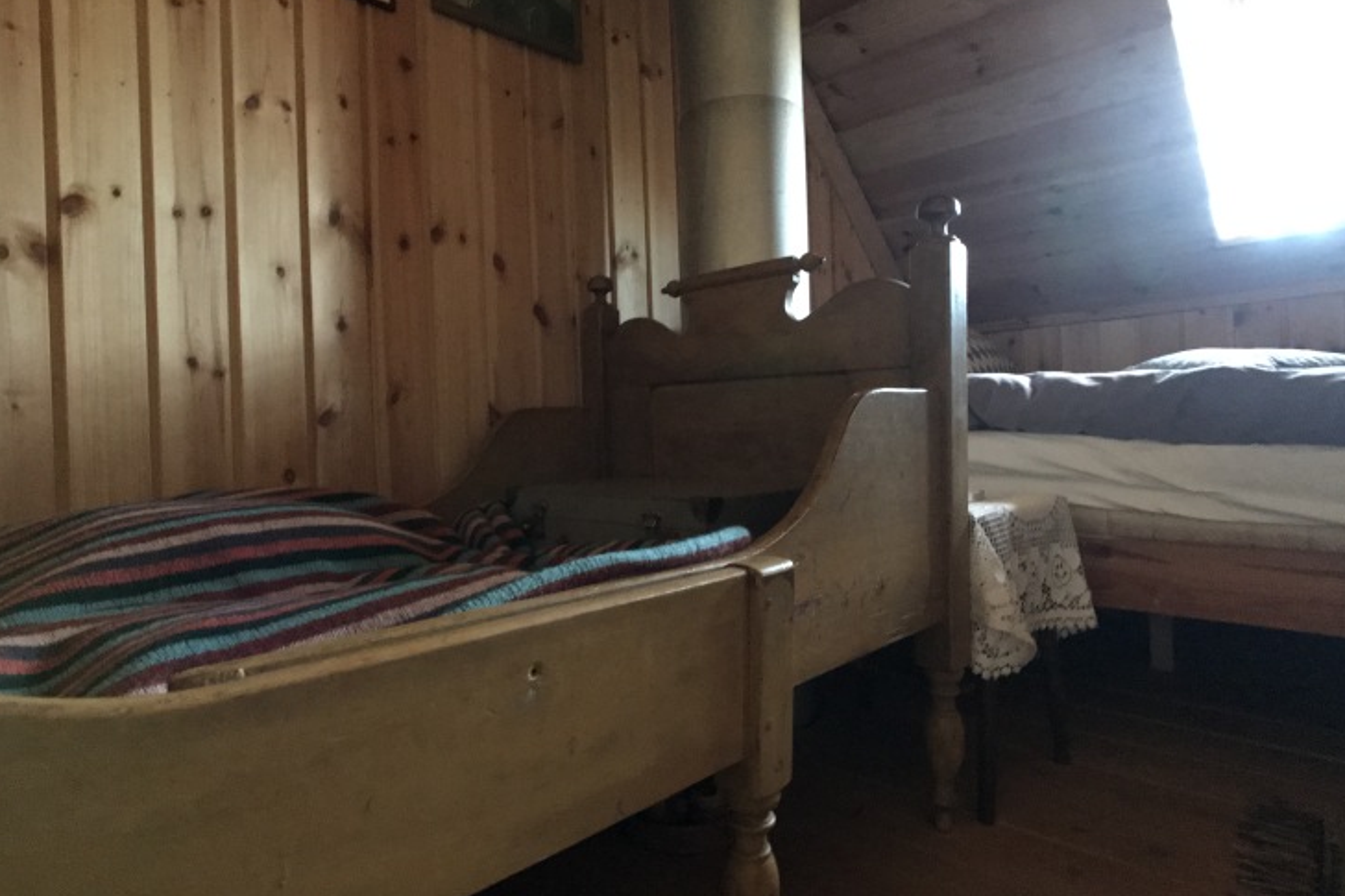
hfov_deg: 58.7
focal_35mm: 32
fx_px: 1195
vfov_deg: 41.1
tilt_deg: -0.4
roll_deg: +2.4
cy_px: 445
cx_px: 645
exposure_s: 1/17
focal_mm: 3.99
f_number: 1.8
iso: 400
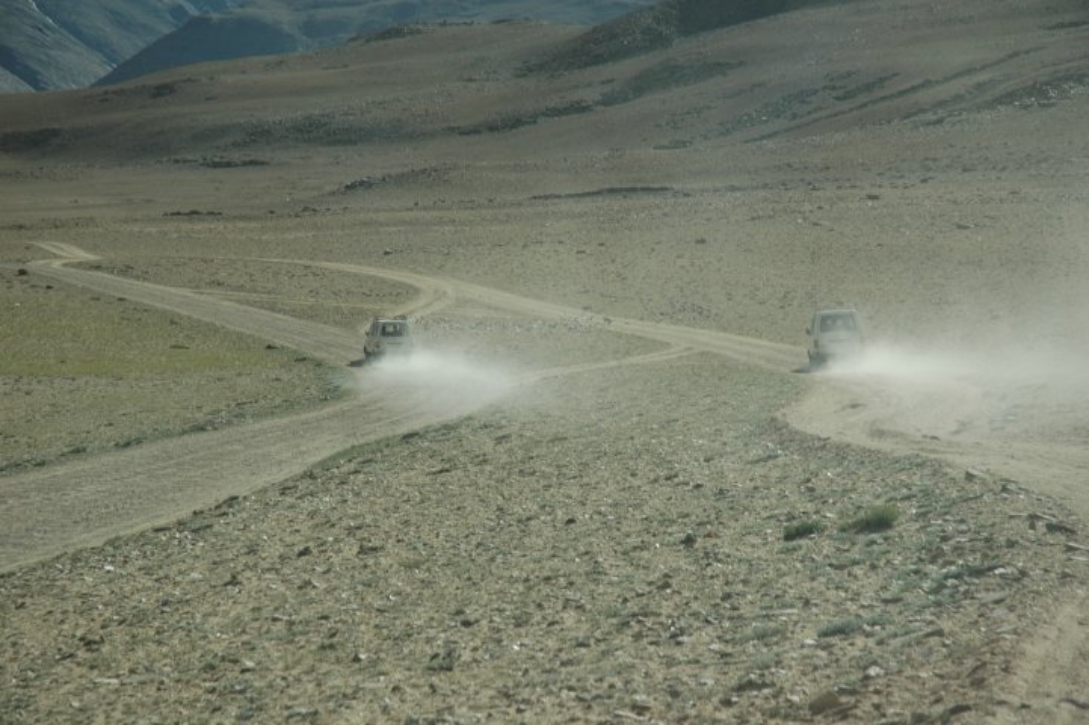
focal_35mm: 105
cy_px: 362
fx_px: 3175
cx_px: 544
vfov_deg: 13.0
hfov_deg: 19.5
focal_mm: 70
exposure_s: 1/1000
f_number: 6.3
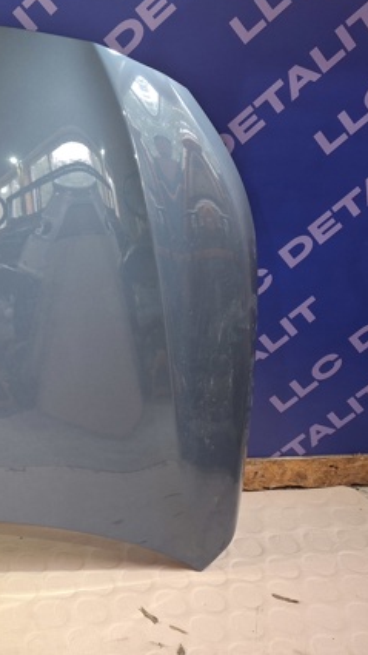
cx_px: -106
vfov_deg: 49.3
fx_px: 711
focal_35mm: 41
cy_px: 297
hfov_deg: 25.2
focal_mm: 4.69
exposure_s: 1/50
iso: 160
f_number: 1.8
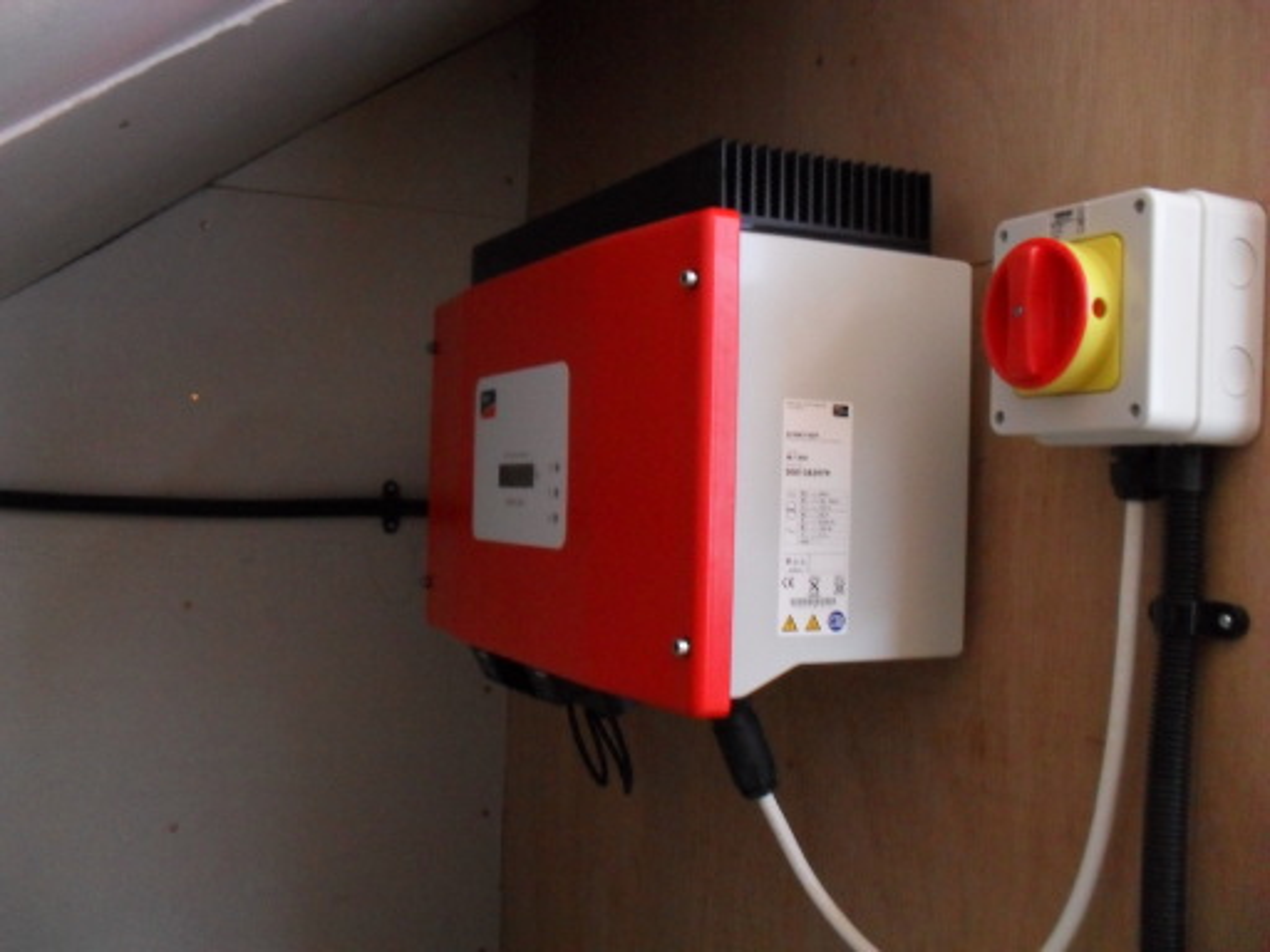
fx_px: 1284
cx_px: 635
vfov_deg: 40.7
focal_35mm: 35
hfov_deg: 52.6
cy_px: 476
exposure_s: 1/15
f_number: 3.2
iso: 400
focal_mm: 6.3
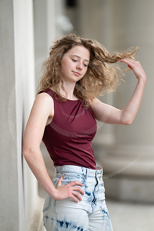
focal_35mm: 85
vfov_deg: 23.9
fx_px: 545
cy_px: 116
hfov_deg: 16.1
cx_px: 77
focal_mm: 85
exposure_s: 1/640
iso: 100
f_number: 1.2
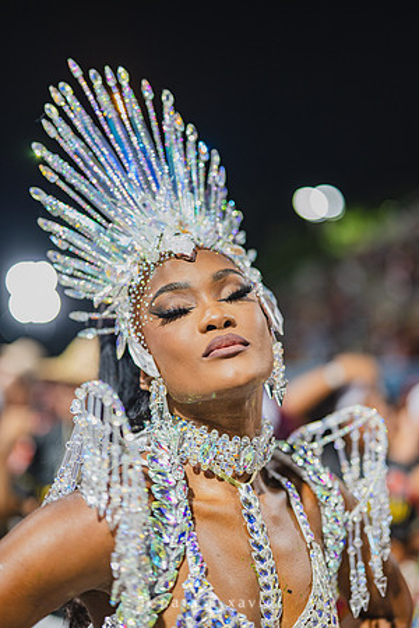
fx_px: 873
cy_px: 314
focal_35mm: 50
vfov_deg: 39.6
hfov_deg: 27.0
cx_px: 210
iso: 1600
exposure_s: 1/1000
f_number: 1.2
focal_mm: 50
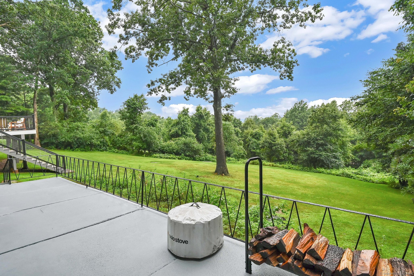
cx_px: 207
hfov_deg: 96.8
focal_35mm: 16
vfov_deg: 73.7
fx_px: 184
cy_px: 138
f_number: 8
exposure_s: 1/250
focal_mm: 16
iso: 800
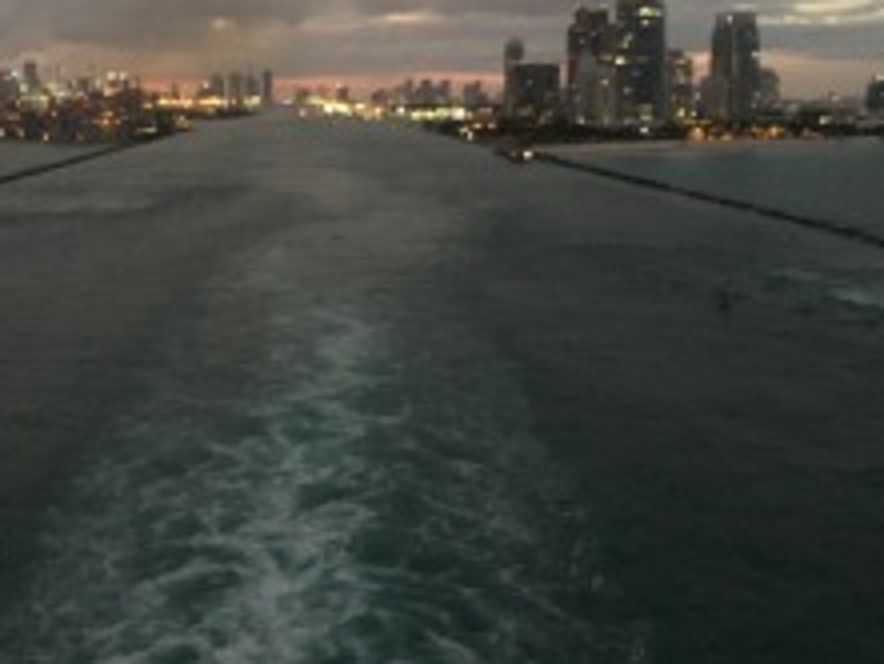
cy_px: 180
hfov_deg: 39.2
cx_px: 300
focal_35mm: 48
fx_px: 1226
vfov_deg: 29.9
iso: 320
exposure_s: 1/15
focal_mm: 4.15
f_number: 2.2
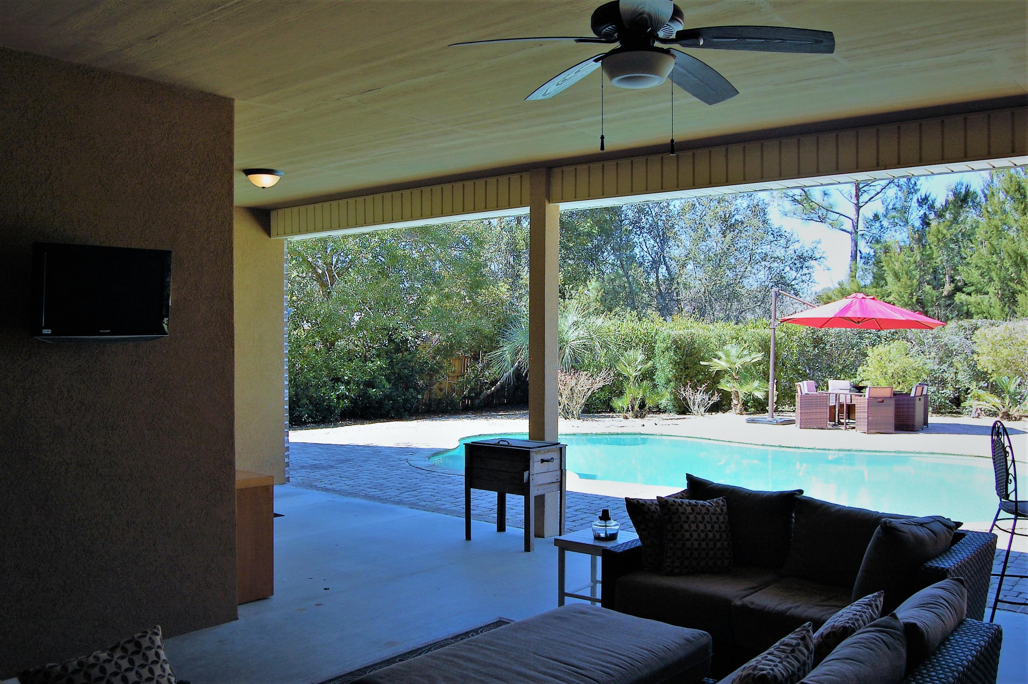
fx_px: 856
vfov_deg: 43.5
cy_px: 342
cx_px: 514
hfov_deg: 62.0
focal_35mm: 30
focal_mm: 20
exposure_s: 1/160
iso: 200
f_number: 6.3
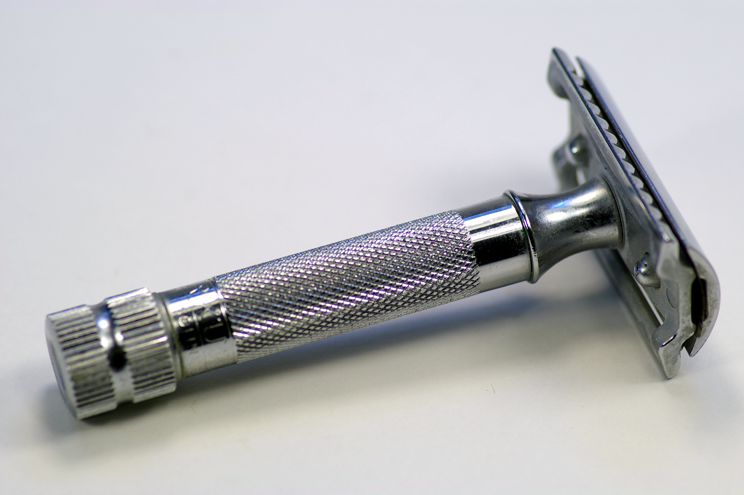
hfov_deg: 13.7
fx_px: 3097
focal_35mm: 150
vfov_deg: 9.1
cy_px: 248
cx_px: 372
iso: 200
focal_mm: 100
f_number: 4.5
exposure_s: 1/250
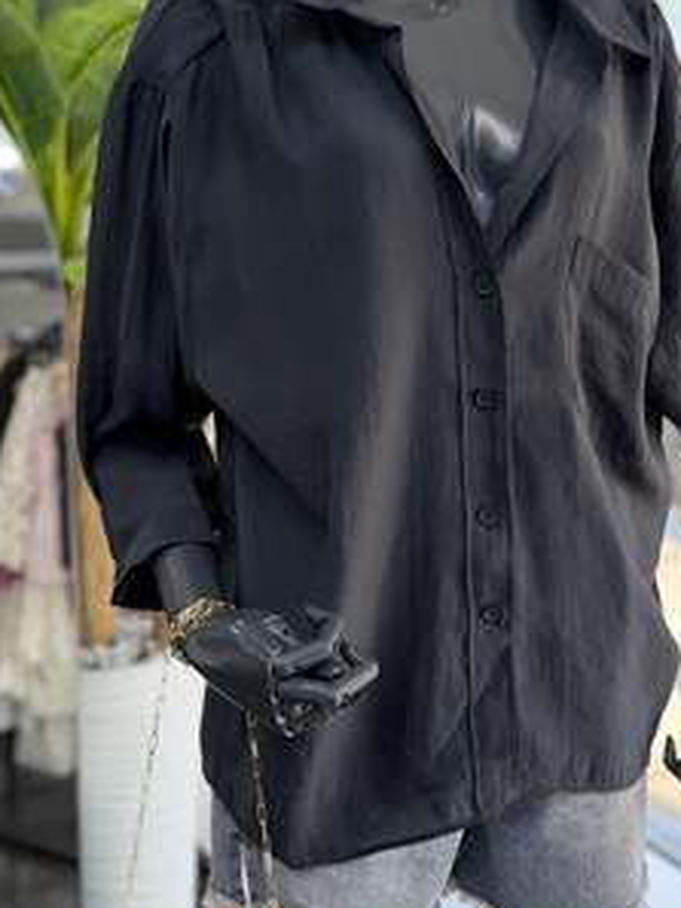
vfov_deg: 44.8
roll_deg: +0.1
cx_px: 440
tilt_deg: -11.4
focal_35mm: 42
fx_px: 1101
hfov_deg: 34.1
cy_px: 425
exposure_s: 1/100
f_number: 1.78
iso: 64
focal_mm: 6.76
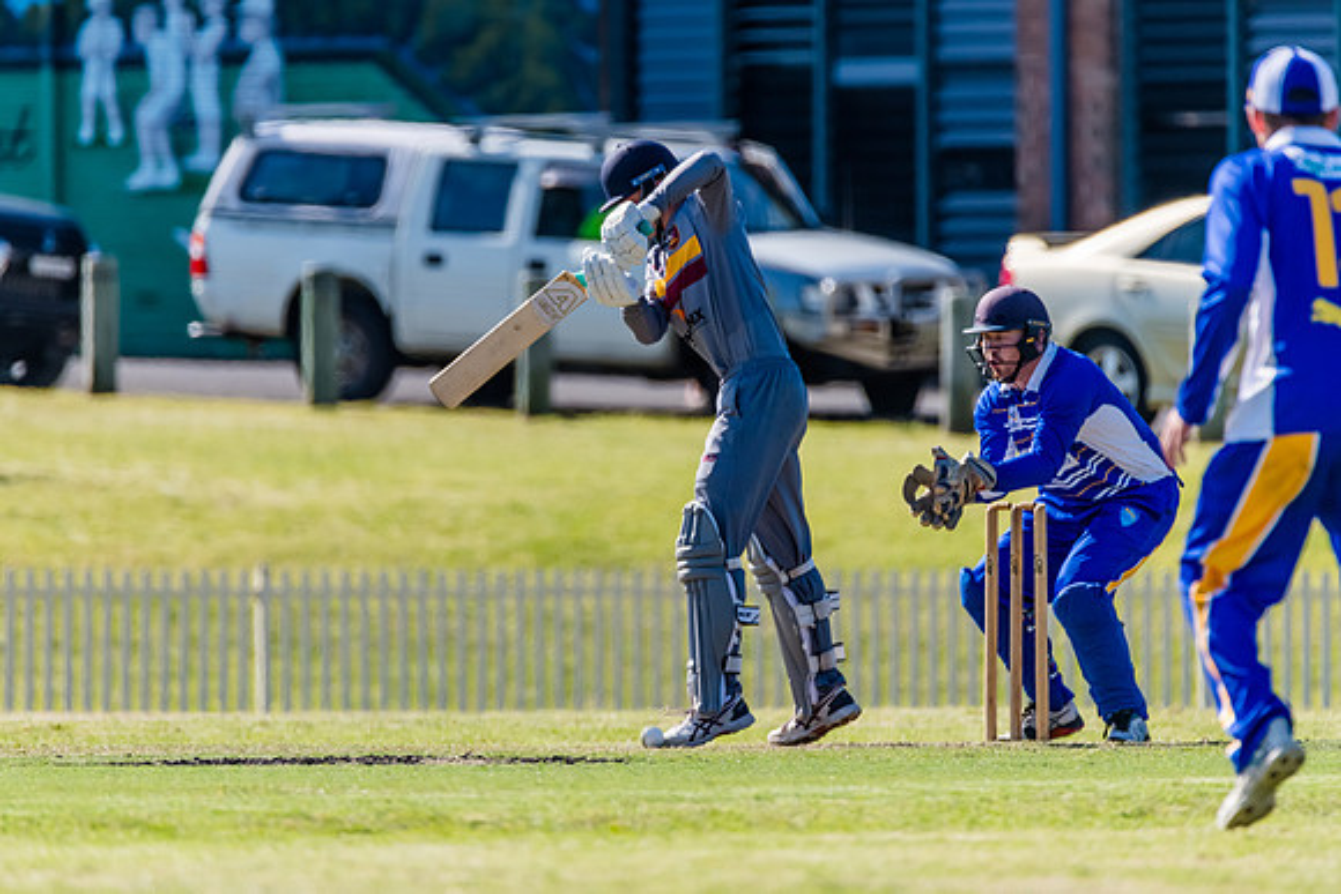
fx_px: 25014
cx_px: 591
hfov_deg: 3.1
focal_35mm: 671
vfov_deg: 2.0
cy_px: 394
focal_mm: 600
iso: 640
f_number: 6.3
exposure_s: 1/2000
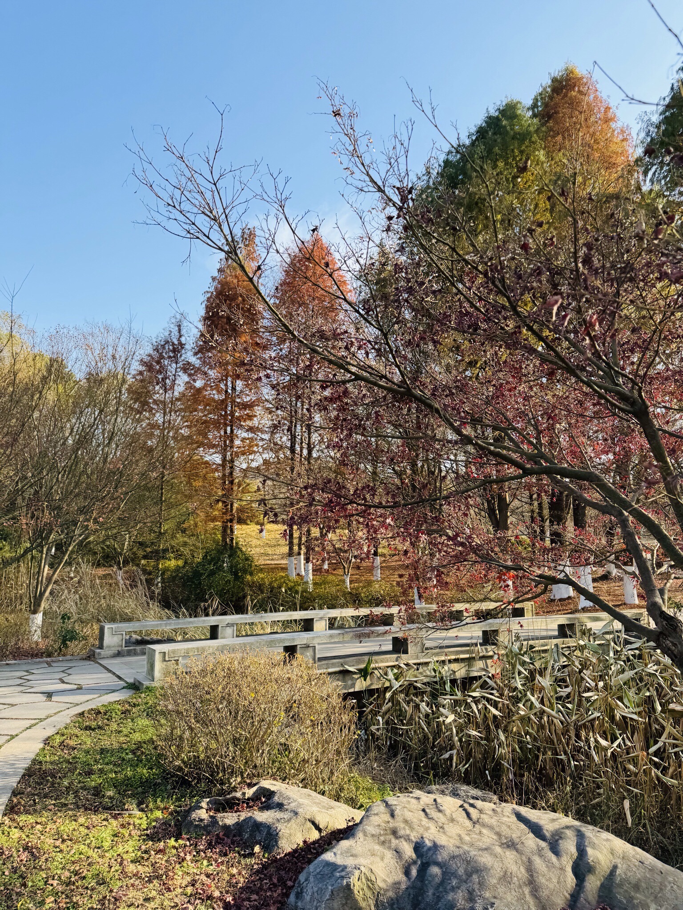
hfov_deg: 56.8
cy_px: 455
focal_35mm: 24
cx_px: 342
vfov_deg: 71.6
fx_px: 631
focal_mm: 6.76
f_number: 1.78
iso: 80
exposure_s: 1/1339
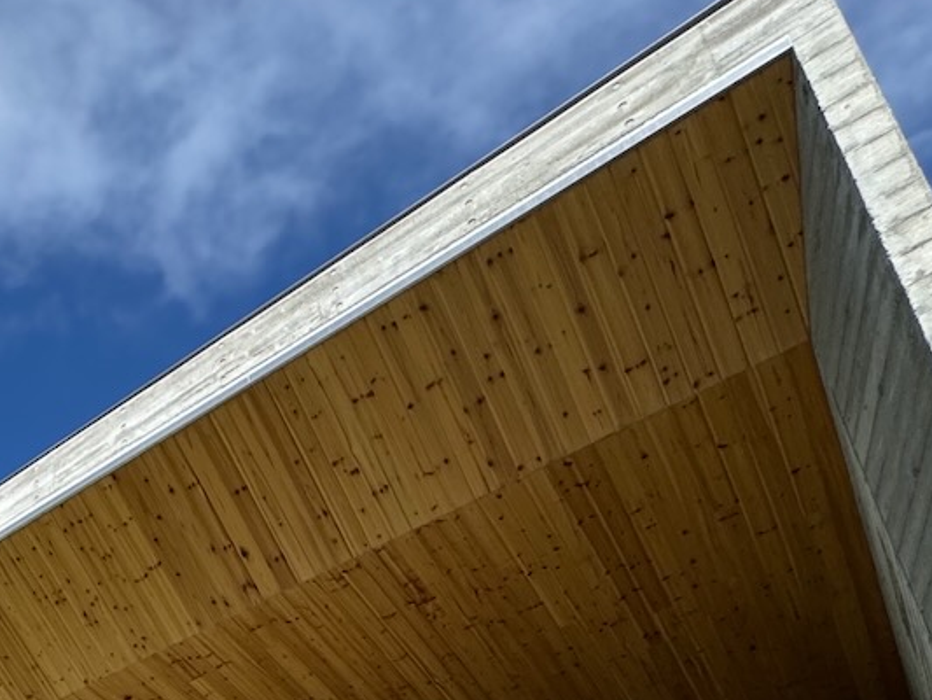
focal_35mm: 42
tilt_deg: +21.5
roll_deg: -4.1
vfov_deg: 27.1
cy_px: 975
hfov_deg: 34.4
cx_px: -224
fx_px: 1131
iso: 50
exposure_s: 1/2028
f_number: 2.2
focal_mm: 2.22
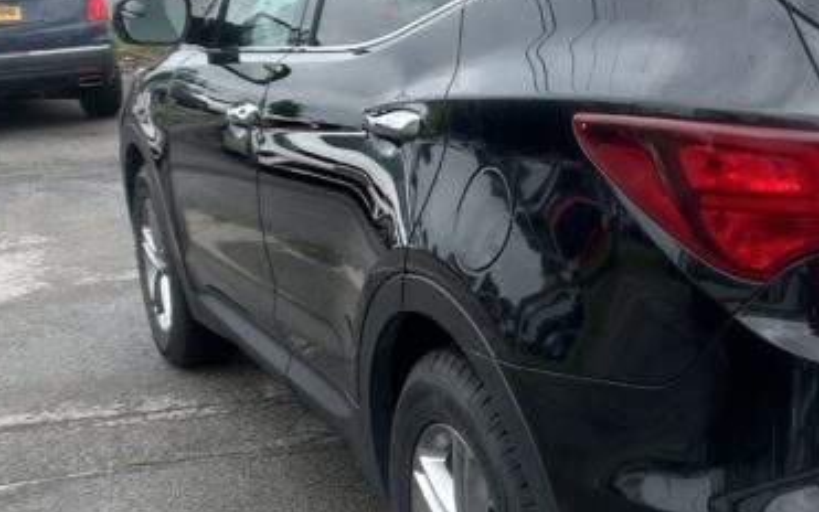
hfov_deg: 26.2
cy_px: 196
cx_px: 751
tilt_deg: -12.7
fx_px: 1697
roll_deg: -0.3
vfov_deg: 17.1
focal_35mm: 76
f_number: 1.5
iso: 50
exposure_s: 1/1808
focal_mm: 5.7
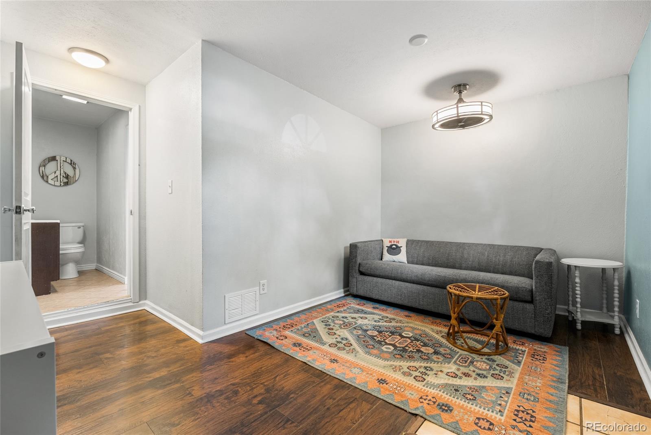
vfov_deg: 73.8
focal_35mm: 16
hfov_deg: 96.7
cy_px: 218
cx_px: 326
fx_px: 290
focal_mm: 16
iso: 200
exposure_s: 2.5
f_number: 8
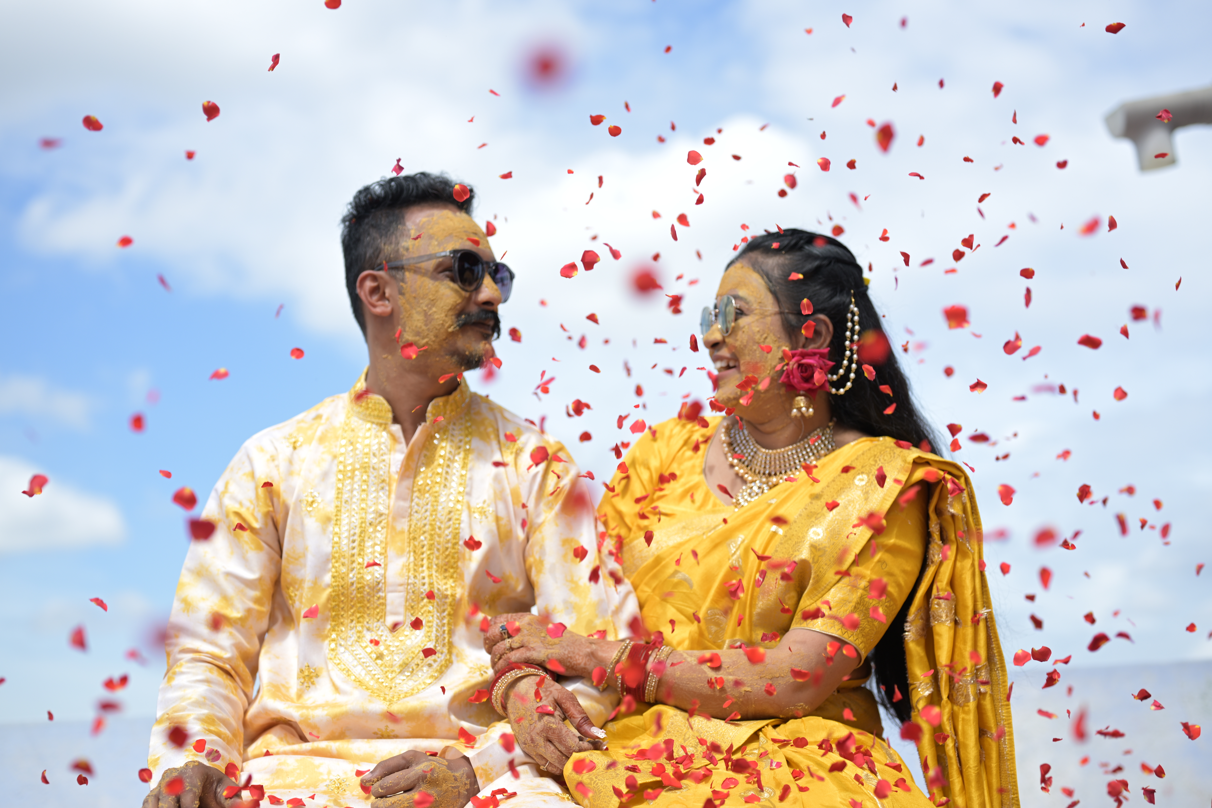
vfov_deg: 27.0
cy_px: 404
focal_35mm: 50
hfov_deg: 39.6
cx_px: 606
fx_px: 1683
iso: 80
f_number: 2.8
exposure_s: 1/1250
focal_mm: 50
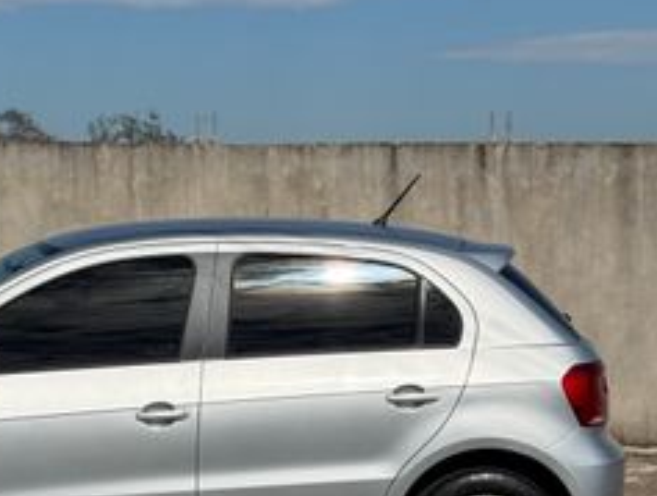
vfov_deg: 15.4
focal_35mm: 95
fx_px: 1808
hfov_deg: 20.3
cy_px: 468
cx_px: 122
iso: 50
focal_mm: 6.76
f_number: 1.78
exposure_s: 1/11364
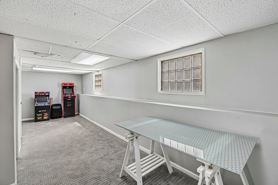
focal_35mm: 15
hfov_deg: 100.4
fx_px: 116
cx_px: 139
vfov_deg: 77.3
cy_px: 92
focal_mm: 10
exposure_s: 1/15
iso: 250
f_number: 8
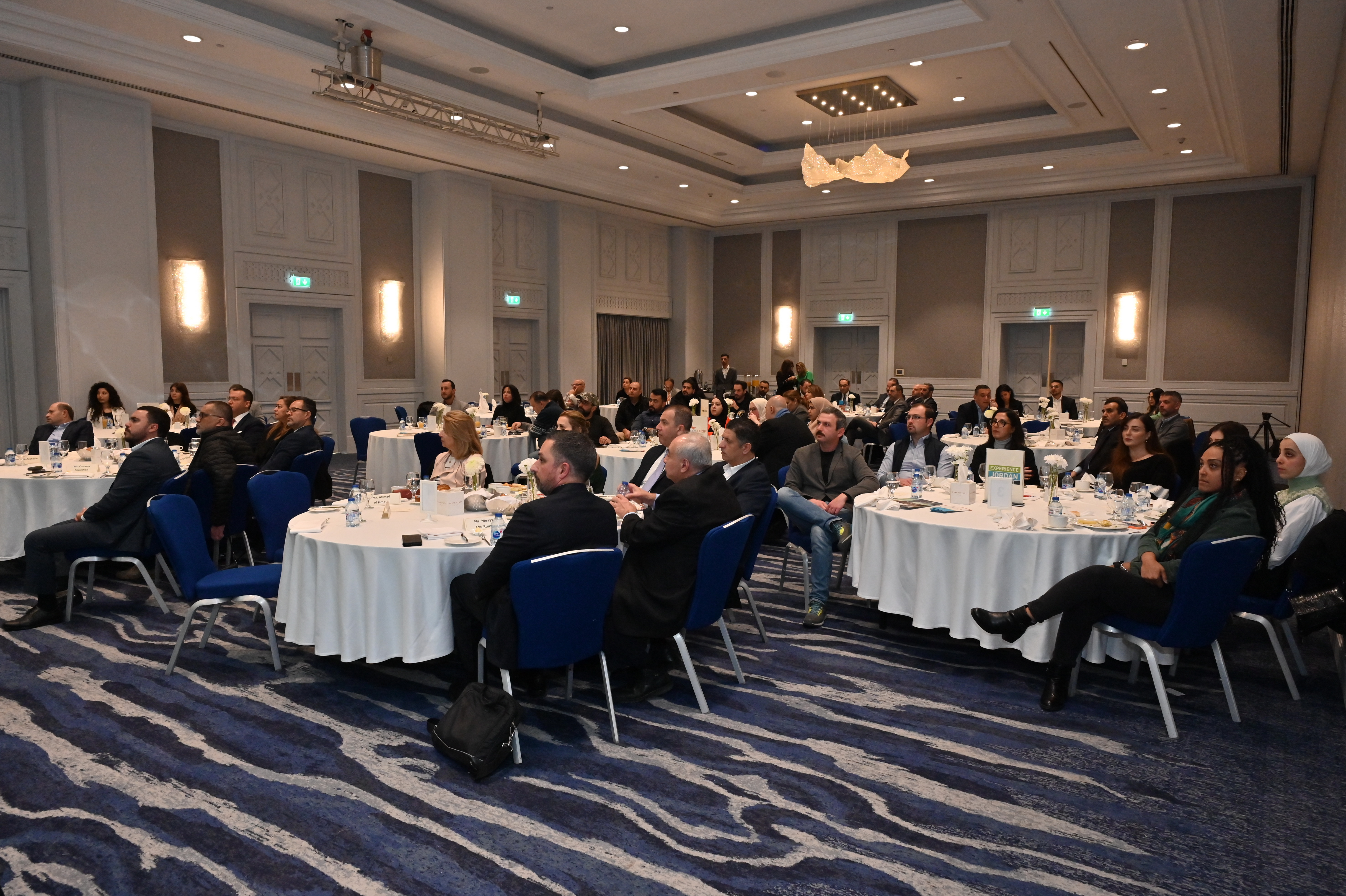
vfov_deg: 53.1
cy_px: 448
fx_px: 897
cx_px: 673
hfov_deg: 73.8
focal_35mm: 24
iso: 2000
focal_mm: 24
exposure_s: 1/60
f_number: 9
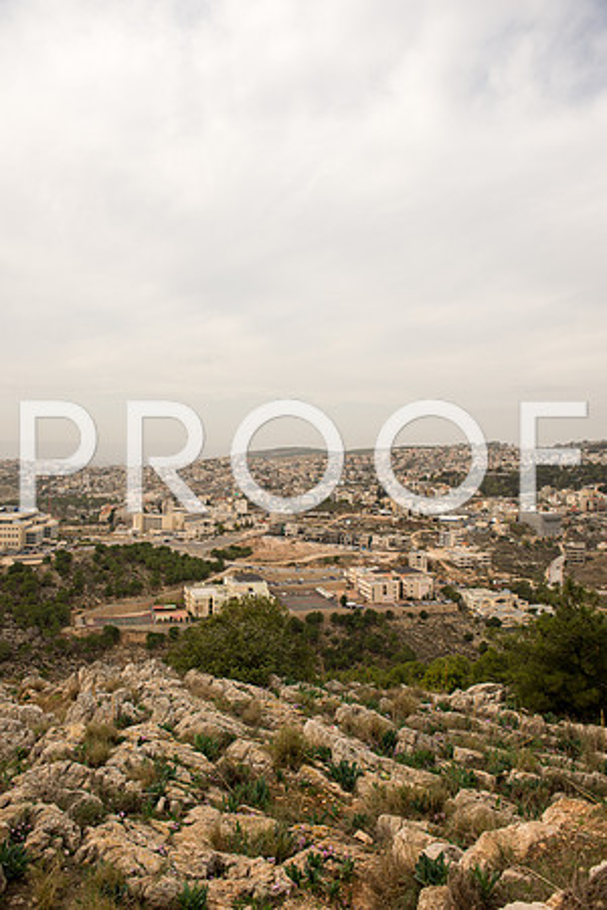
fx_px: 607
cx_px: 304
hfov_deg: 53.1
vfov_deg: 73.7
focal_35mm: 24
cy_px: 455
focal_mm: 24
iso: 100
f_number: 3.5
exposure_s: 1/800
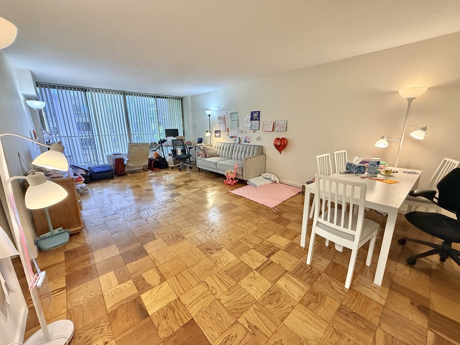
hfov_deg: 102.1
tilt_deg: -13.1
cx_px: 230
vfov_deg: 85.7
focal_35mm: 14
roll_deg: +0.4
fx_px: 186
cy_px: 172
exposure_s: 1/120
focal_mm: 2.22
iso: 200
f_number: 2.2
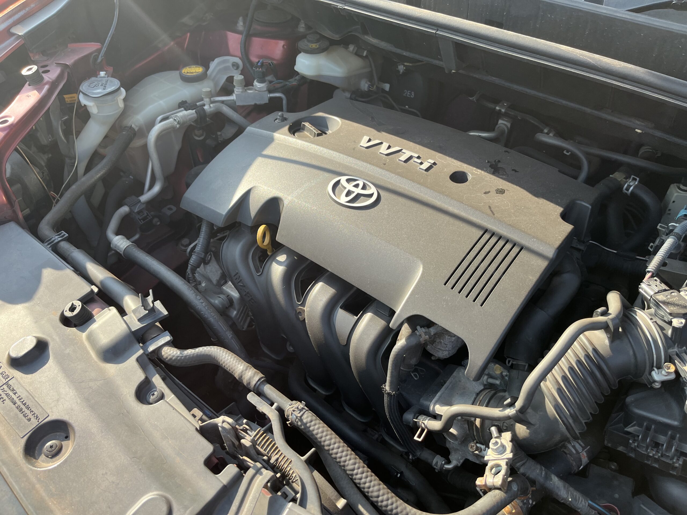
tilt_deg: -43.2
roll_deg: -1.7
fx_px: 516
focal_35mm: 26
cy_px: 258
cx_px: 344
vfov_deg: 53.1
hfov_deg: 67.3
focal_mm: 5.1
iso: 50
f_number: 1.6
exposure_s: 1/390
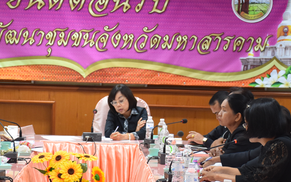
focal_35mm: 131
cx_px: 87
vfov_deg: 10.0
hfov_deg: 15.9
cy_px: 110
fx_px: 1041
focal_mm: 35
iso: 1000
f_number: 4.2
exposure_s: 1/60
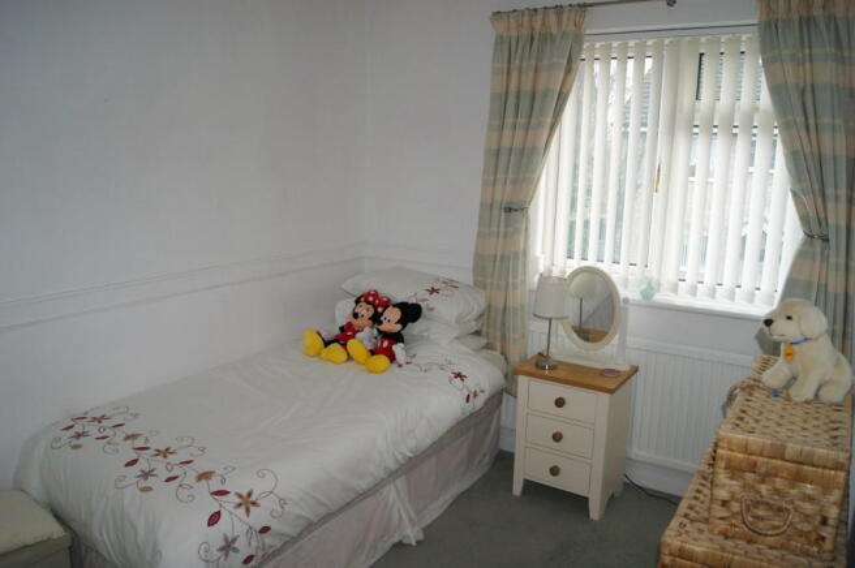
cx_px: 428
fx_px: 641
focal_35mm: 27
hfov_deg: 67.4
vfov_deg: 47.8
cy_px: 284
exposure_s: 1/80
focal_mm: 18
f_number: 5.6
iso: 400
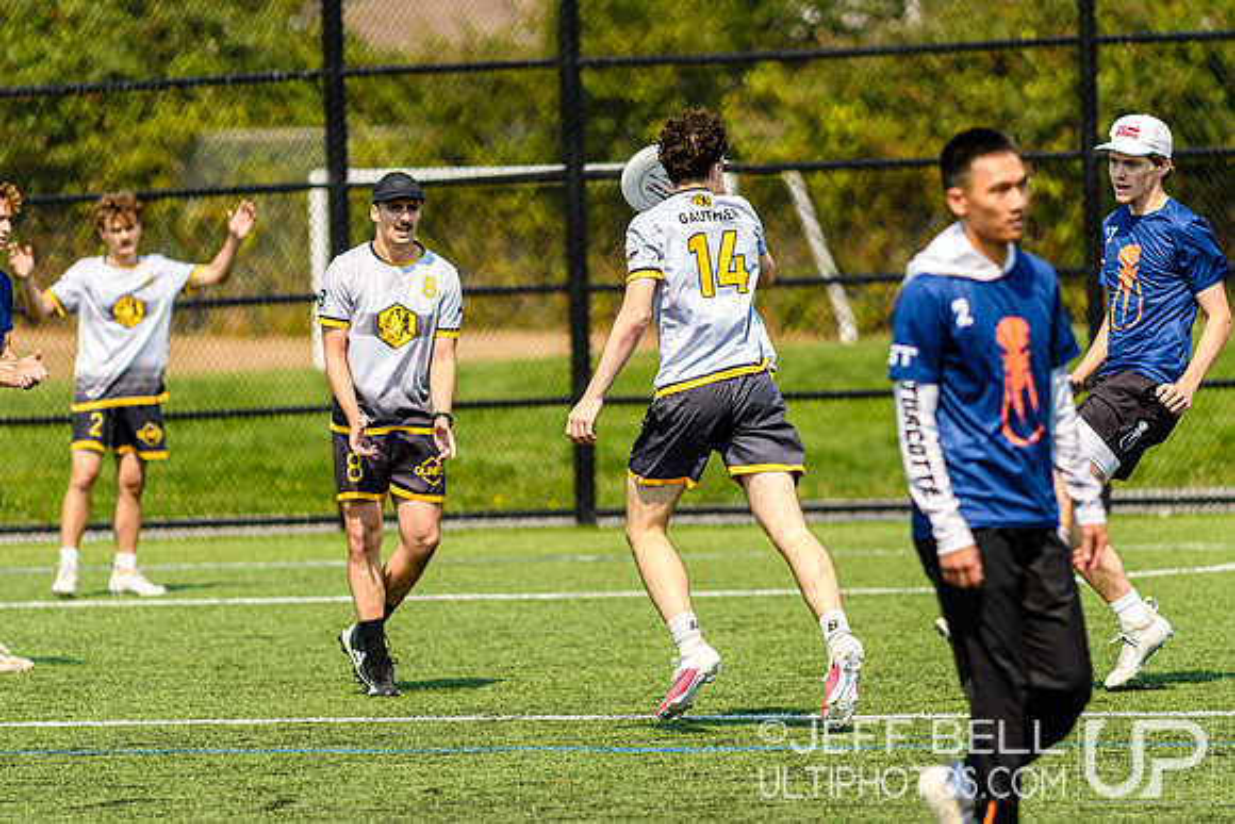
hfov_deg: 5.8
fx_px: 12152
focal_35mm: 354
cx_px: 660
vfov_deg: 3.9
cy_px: 338
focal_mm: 200
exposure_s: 1/1000
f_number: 3.2
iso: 100
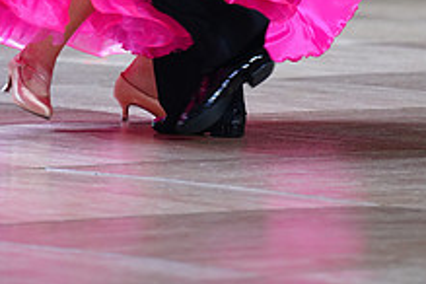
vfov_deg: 2.6
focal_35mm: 529
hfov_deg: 3.9
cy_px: -272
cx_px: 219
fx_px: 6259
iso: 800
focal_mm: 200
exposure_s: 1/500
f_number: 2.8
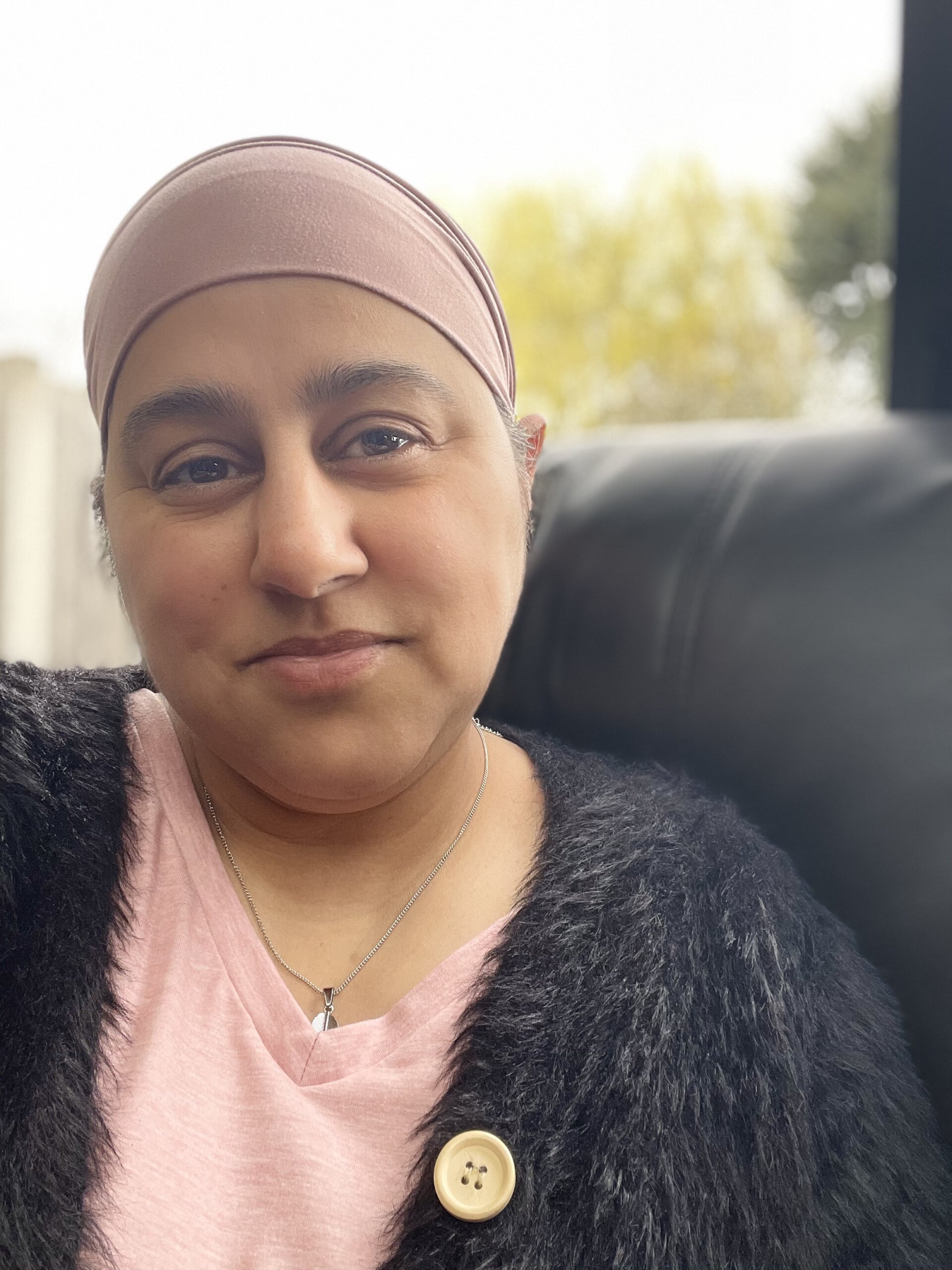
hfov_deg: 46.8
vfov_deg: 60.0
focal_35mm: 30
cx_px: 476
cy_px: 635
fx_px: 1100
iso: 100
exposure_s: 1/60
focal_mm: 2.71
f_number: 2.2
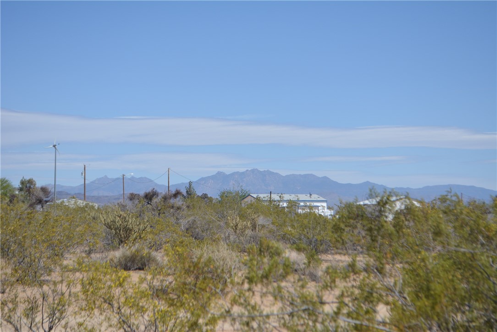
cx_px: 248
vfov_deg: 16.6
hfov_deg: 24.6
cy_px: 166
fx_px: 1140
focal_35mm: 82
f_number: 7.1
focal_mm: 55
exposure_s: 1/2000
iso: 400
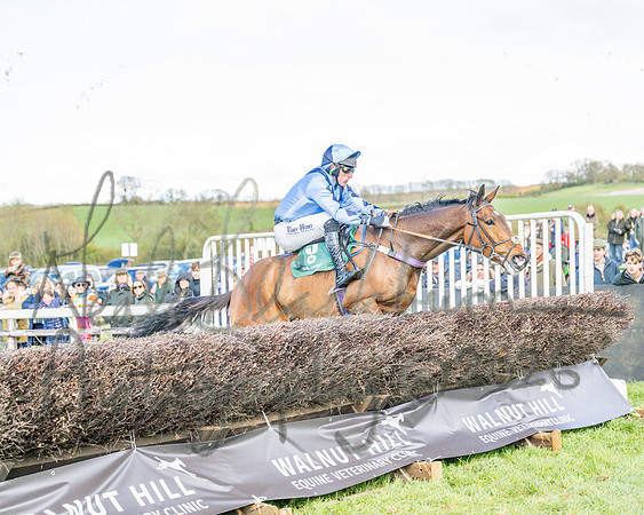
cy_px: 258
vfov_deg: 19.4
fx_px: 1503
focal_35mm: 79
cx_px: 324
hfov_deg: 24.2
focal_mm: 70
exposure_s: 1/1600
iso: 400
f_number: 2.8
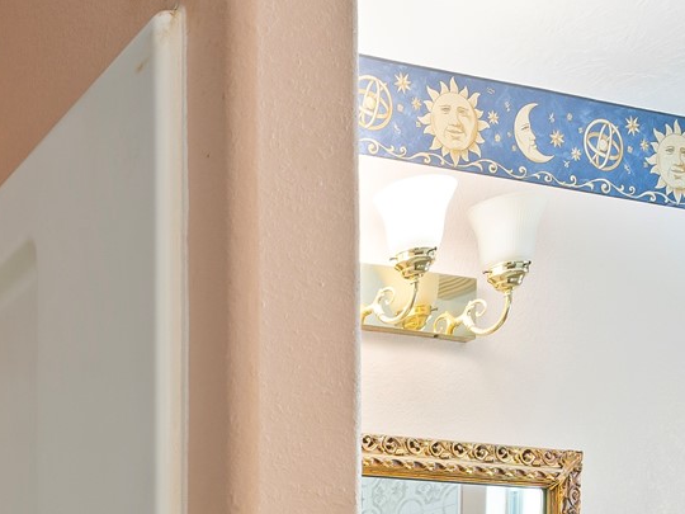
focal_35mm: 58
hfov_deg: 27.5
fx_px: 1148
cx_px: -217
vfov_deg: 21.3
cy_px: 772
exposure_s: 2.5
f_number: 6.3
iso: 125
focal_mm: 15
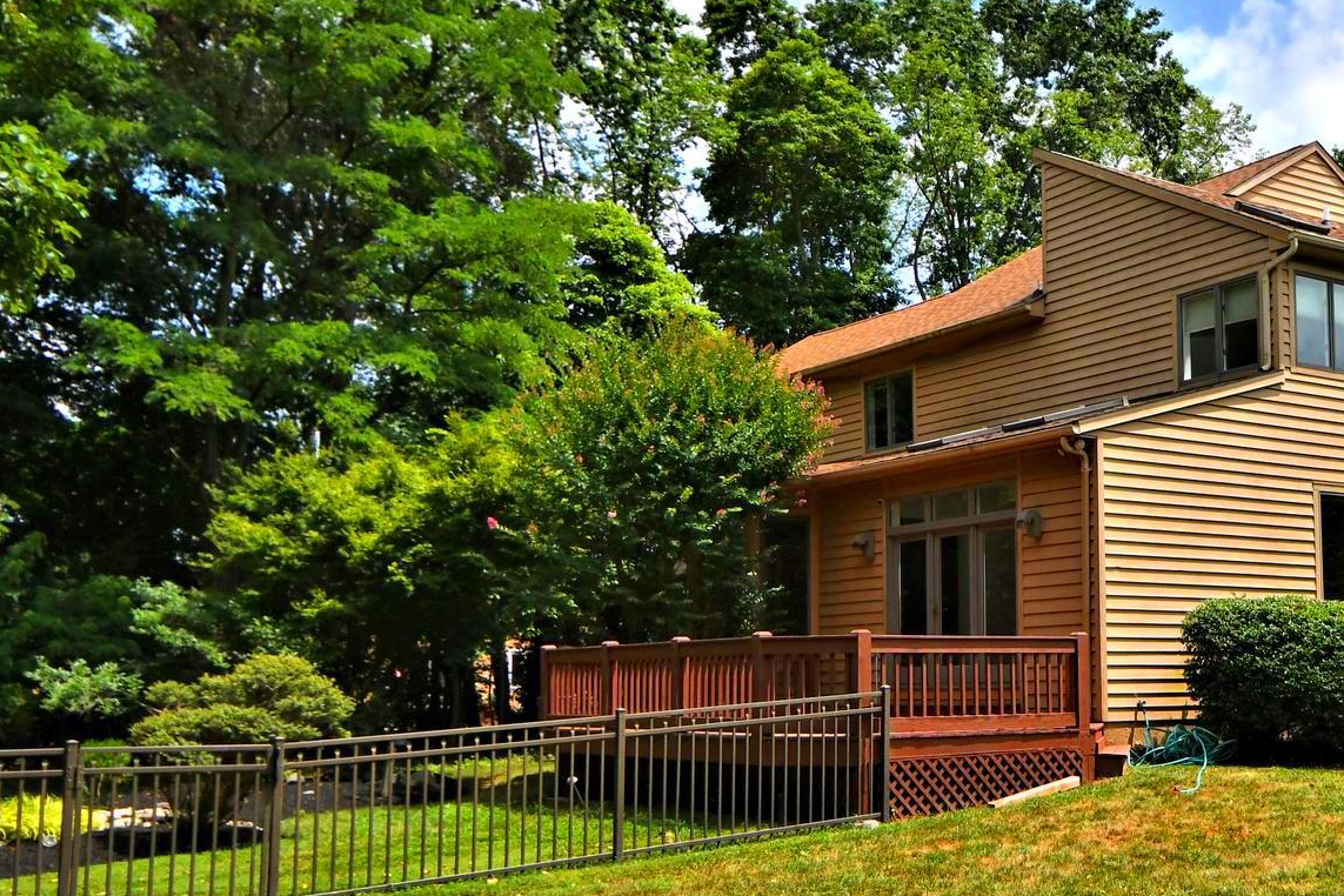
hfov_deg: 43.9
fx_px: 1605
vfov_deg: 31.1
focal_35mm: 43
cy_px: 530
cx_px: 1014
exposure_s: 1/6400
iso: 500
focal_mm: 16
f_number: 4.5
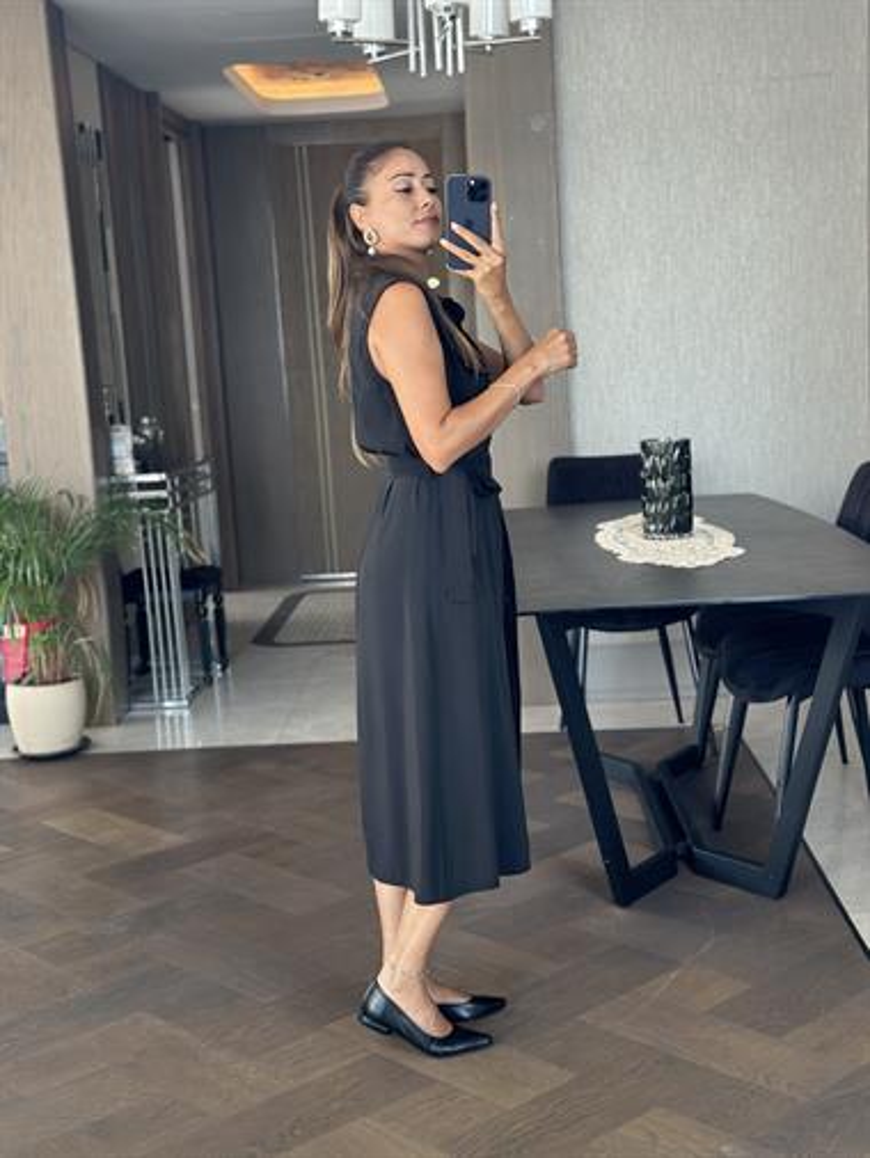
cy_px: 579
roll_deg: +4.2
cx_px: 435
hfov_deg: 30.3
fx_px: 1607
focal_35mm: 48
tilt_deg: -16.8
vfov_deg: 39.6
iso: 125
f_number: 1.78
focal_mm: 6.86
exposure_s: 1/64
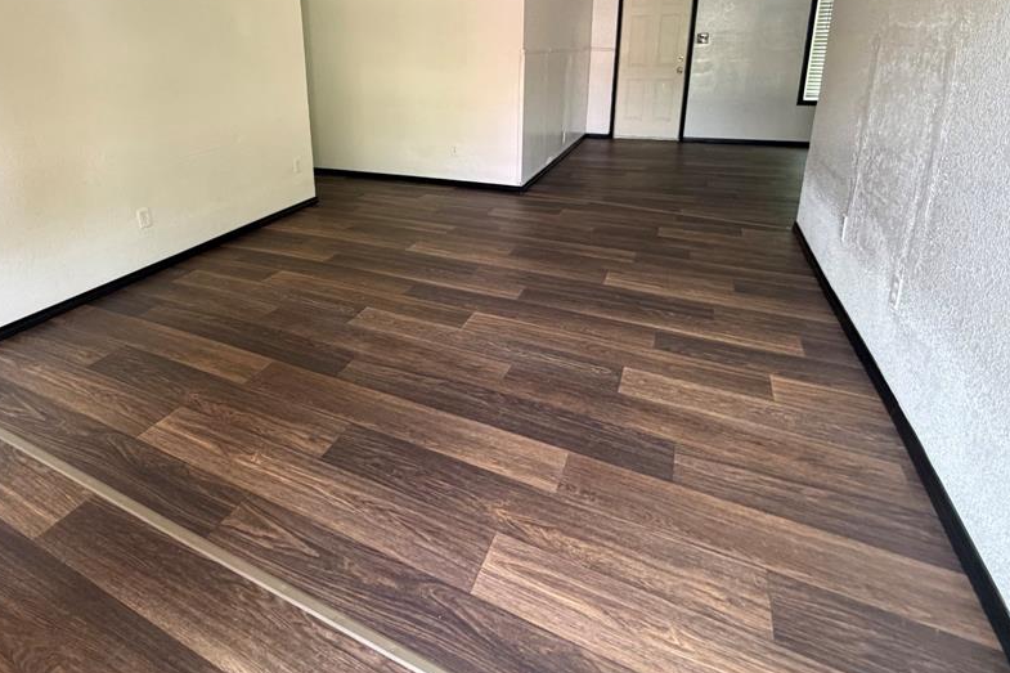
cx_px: 436
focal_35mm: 19
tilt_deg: -14.4
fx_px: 533
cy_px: 187
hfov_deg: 86.4
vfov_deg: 61.7
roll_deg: +1.1
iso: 320
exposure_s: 1/99
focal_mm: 2.22
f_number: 2.2
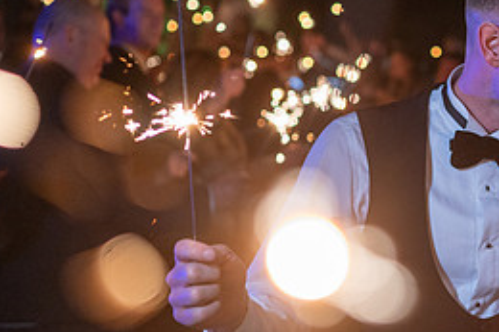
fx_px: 1080
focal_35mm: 78
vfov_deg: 17.4
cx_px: 503
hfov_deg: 24.8
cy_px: 127
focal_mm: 35
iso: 1600
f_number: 2
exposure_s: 1/200
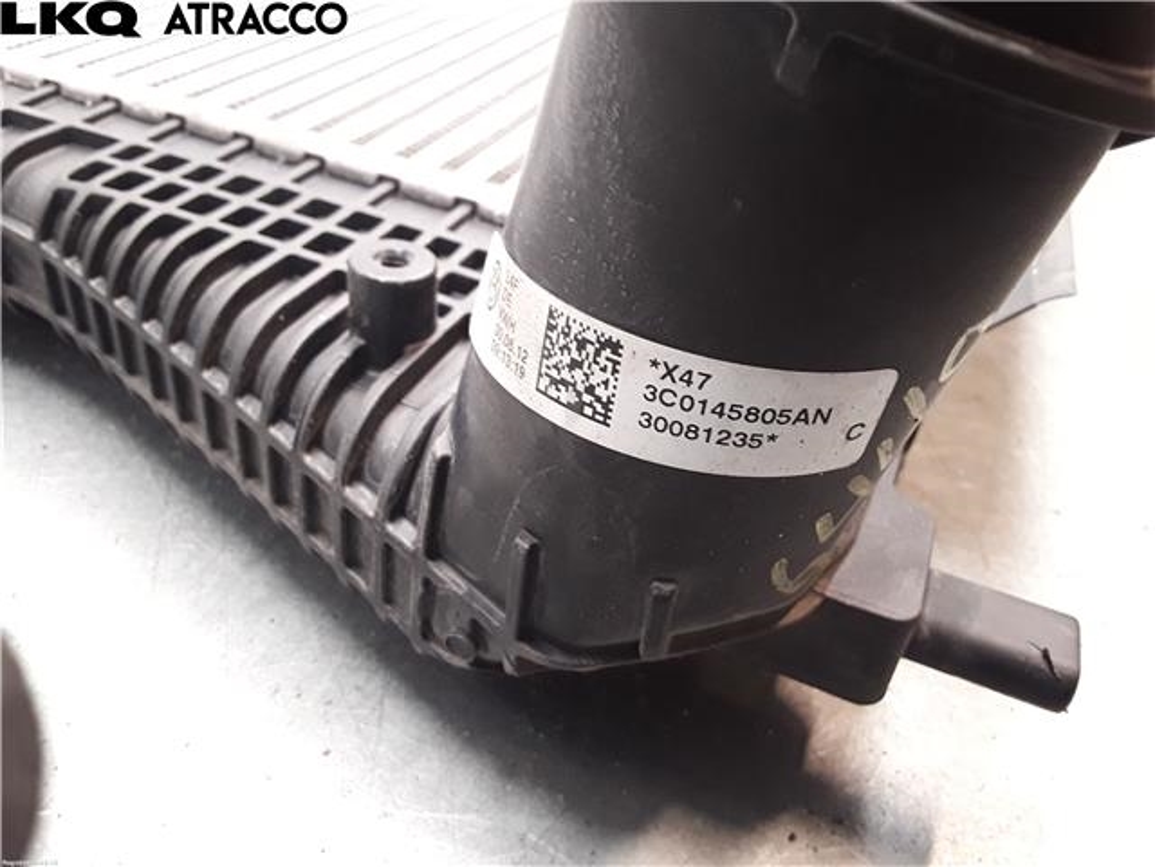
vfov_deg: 49.7
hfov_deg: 63.4
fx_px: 934
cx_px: 578
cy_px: 434
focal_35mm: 28
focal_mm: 2.91
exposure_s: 1/20
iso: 100
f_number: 1.9
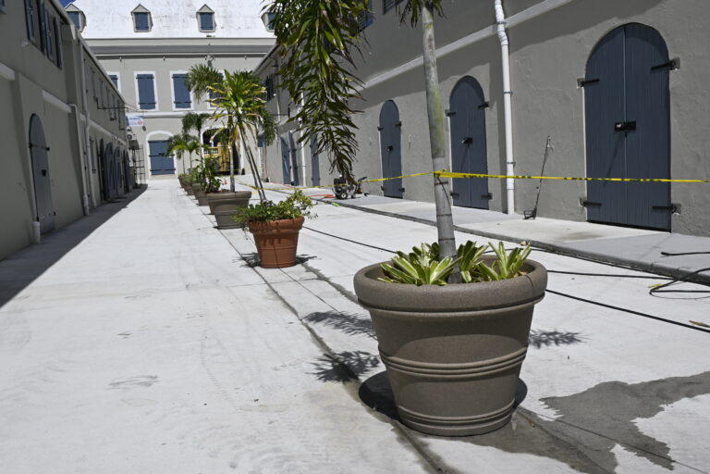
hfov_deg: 55.1
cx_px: 355
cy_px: 237
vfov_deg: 38.4
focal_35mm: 34
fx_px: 680
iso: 100
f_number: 7.1
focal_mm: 23
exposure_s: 1/1000
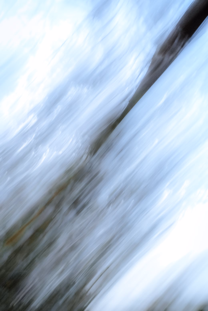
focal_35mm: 53
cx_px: 104
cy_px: 156
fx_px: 459
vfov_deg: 37.5
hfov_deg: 25.5
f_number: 16
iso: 160
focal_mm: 35
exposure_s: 1/4
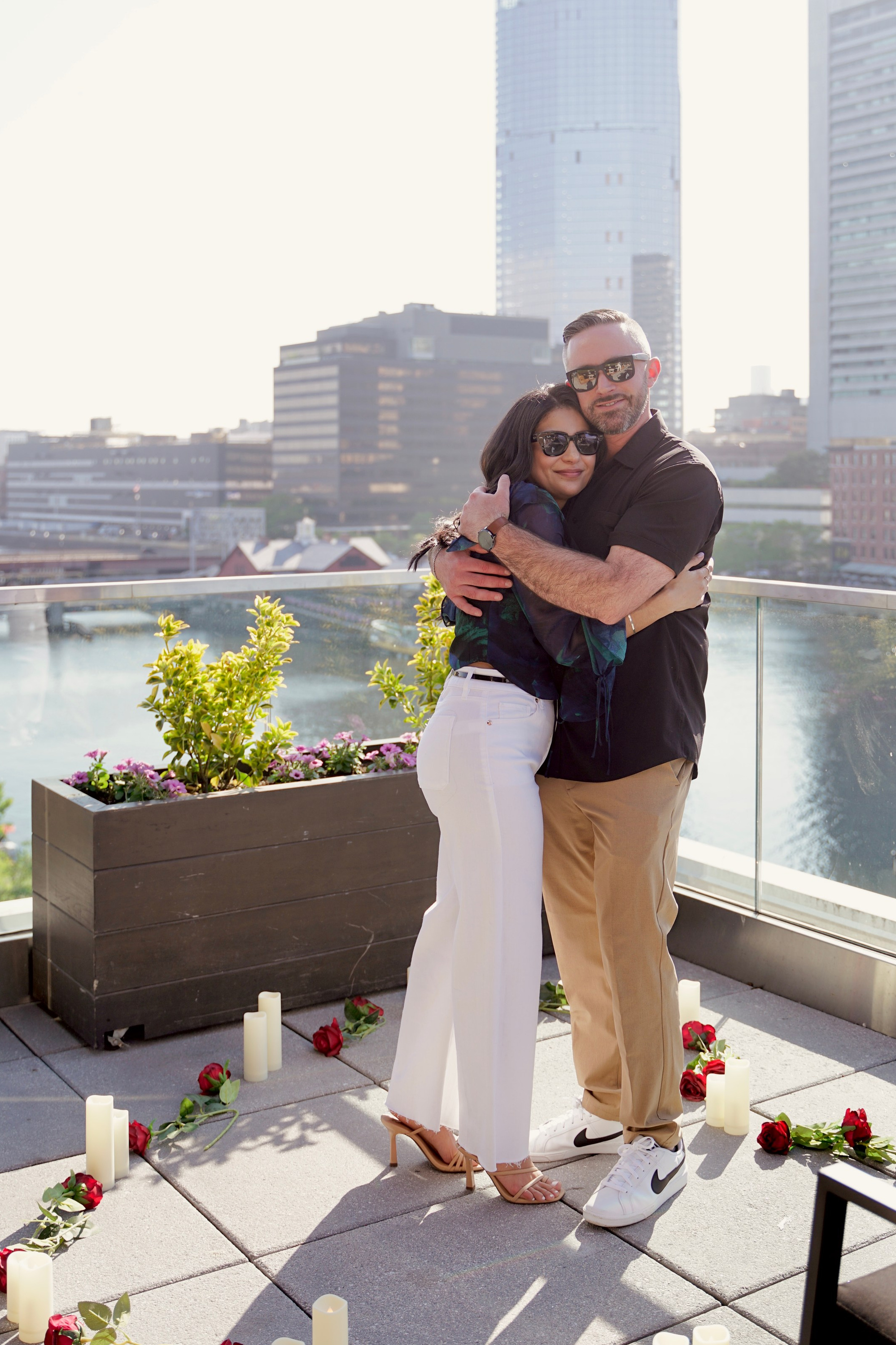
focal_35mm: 41
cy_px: 646
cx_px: 524
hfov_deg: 32.6
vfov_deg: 47.4
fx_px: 1531
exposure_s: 1/640
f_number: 2.8
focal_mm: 32
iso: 100
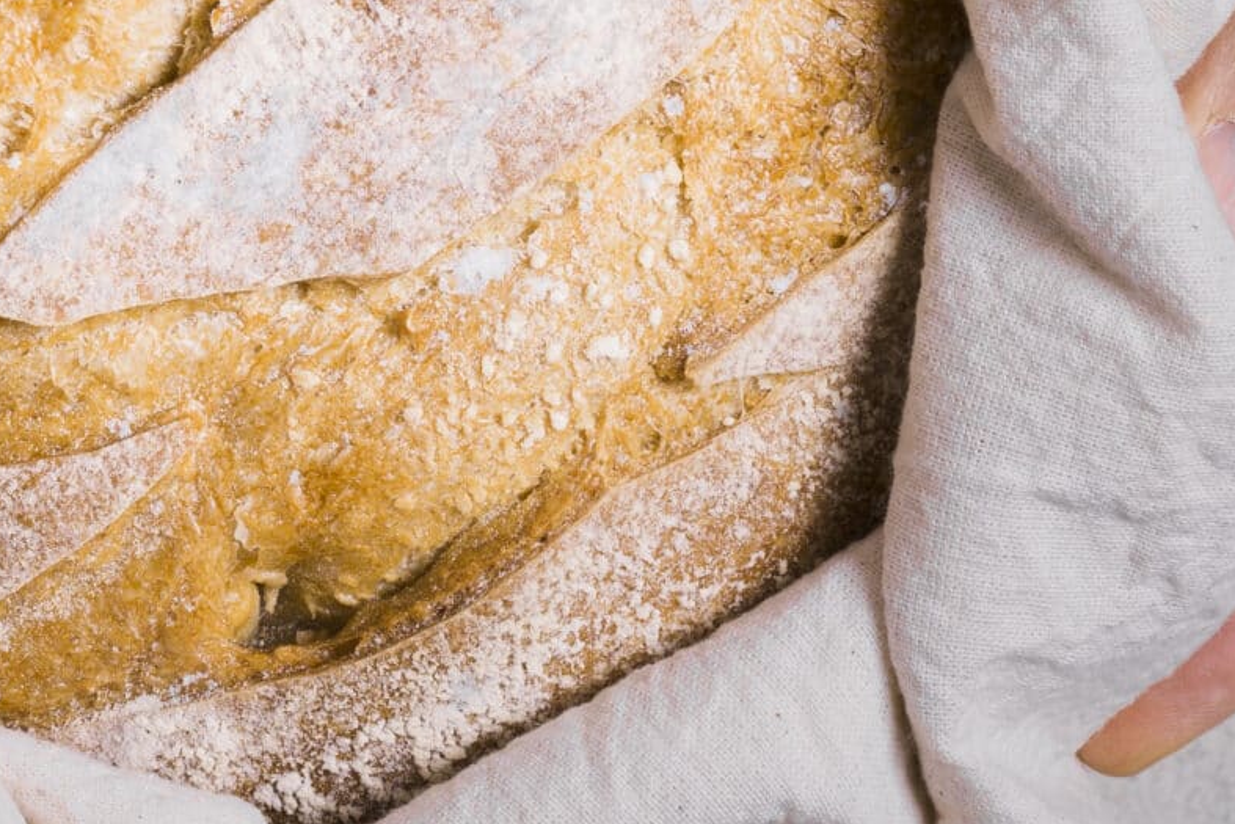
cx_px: 311
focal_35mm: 244
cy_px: -219
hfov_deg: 8.4
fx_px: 8372
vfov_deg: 5.6
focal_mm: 50
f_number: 8
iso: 200
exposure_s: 1/125
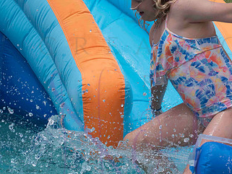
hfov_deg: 12.8
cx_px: 172
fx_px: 1033
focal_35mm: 154
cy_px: 81
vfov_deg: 9.6
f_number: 13
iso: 800
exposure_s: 1/1000
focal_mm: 85
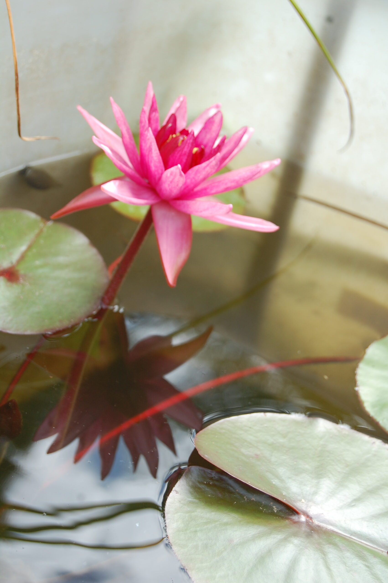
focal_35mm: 82
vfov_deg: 24.6
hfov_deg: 16.5
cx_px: 194
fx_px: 1336
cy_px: 292
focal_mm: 55
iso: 220
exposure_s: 1/125
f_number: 5.6
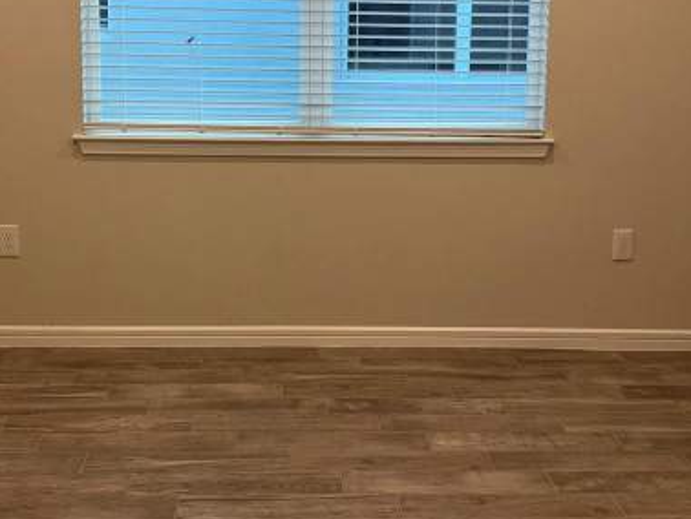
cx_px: 320
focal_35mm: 55
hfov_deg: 34.9
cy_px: 144
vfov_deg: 26.3
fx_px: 1099
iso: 125
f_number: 1.6
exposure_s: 1/120
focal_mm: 5.1
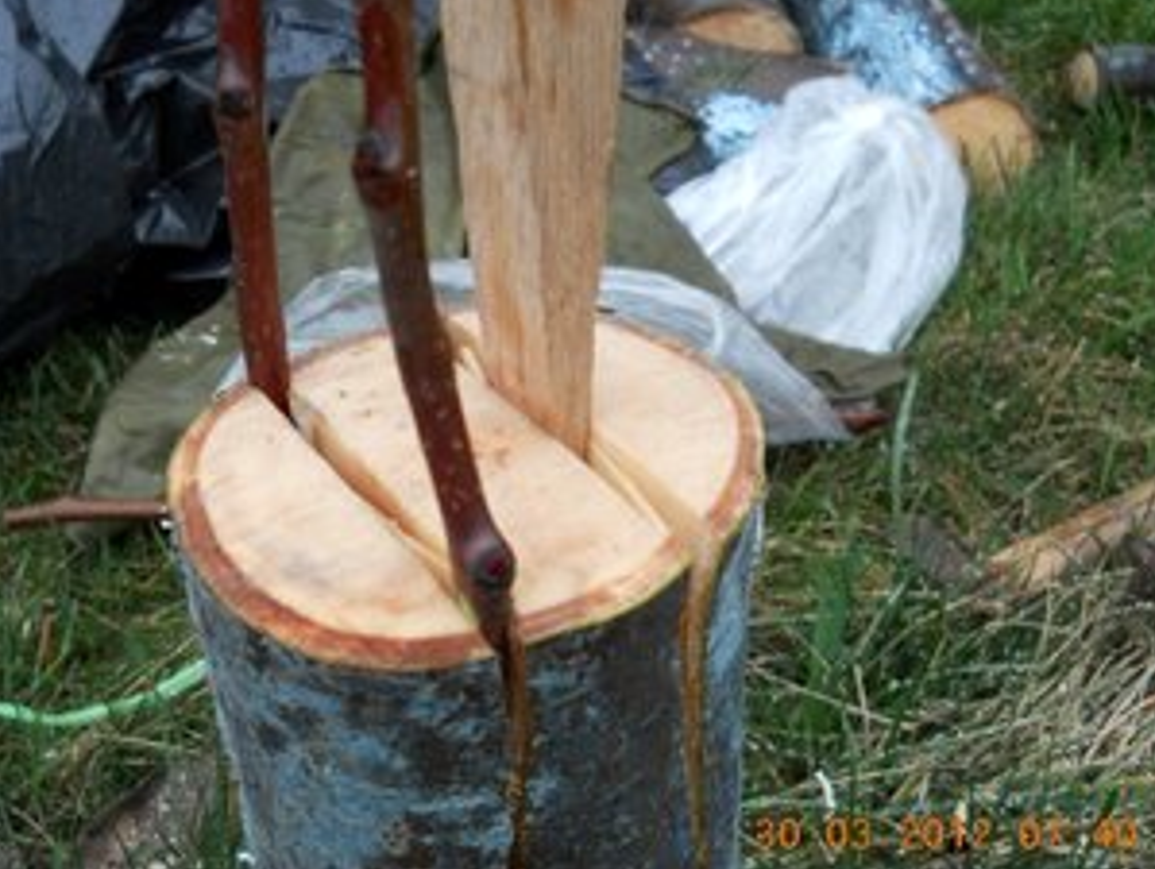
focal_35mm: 48
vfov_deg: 30.3
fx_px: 1604
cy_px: 427
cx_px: 521
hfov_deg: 39.6
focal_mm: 6.72
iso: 80
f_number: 3.1
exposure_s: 1/40
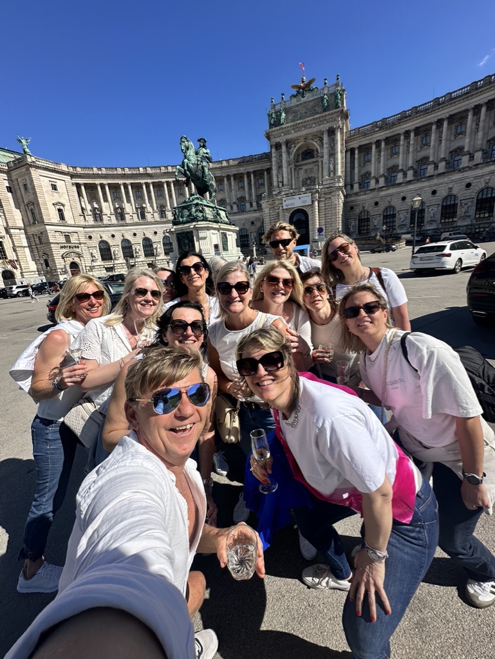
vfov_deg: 102.0
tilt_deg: -14.8
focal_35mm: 14
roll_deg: +7.7
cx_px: 248
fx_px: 267
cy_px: 330
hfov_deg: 85.7
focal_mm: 2.22
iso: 50
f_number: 2.2
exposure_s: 1/1825
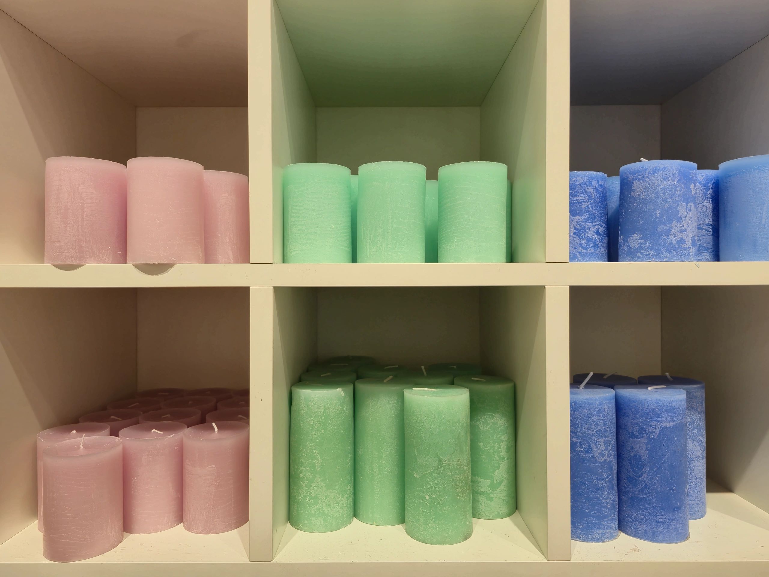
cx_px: 384
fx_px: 511
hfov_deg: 73.9
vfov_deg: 58.9
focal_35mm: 23
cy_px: 288
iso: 40
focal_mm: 5.4
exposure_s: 1/100
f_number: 1.8
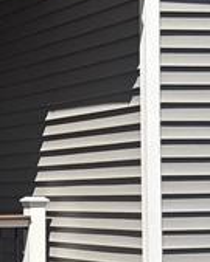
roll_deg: +1.3
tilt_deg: -0.3
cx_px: -112
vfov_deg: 12.5
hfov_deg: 9.7
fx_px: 1198
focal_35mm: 154
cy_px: 200
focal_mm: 5.96
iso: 50
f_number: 1.6
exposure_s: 1/3623
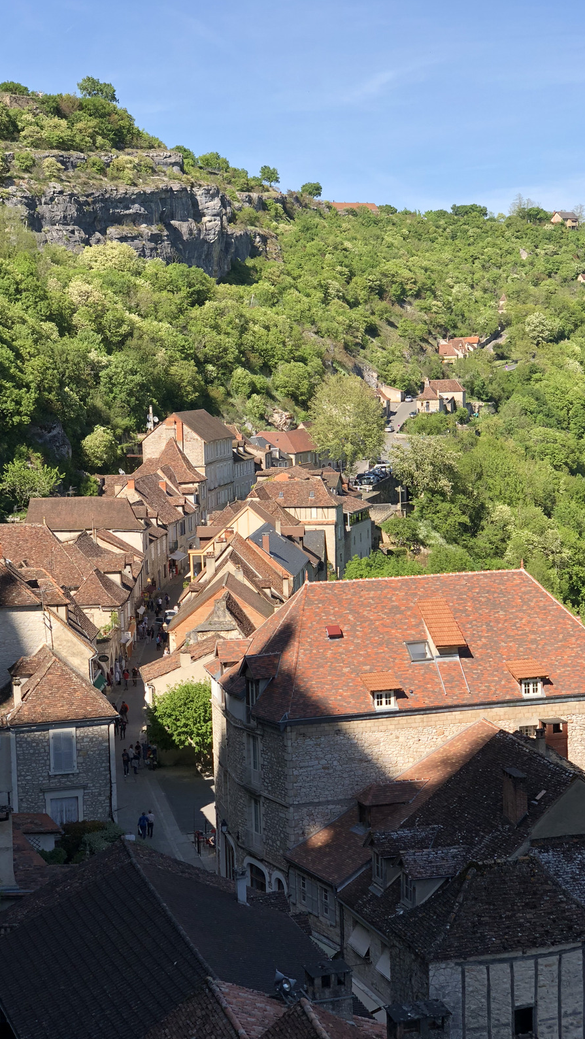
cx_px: 237
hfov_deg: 21.1
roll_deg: +2.0
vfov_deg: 36.6
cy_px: 520
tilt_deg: -4.5
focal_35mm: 57
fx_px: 1571
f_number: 2.4
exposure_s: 1/631
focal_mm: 6
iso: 16
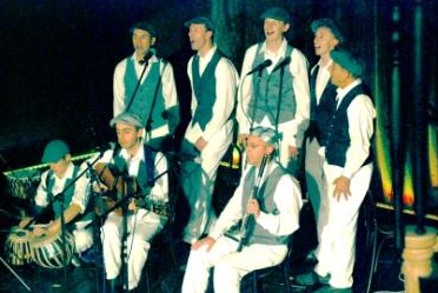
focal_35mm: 112
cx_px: 190
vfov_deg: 12.3
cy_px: 166
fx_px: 1364
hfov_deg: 18.2
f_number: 5.6
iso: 800
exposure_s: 1/60
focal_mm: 62
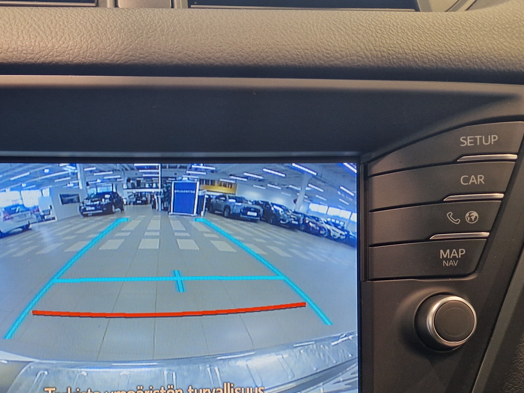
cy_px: 335
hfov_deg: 45.5
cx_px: 145
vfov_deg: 34.4
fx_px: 606
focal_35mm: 40
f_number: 1.8
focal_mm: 5.4
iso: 100
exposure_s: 1/50
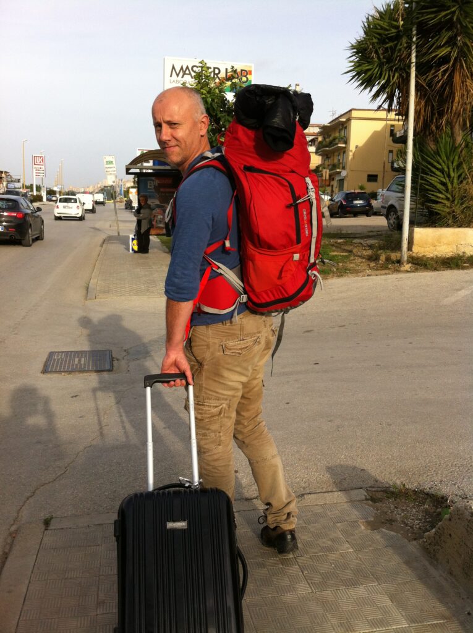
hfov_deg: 40.6
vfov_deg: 52.7
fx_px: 639
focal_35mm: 35
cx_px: 236
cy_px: 316
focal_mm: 3.85
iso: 80
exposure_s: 1/702
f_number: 2.8
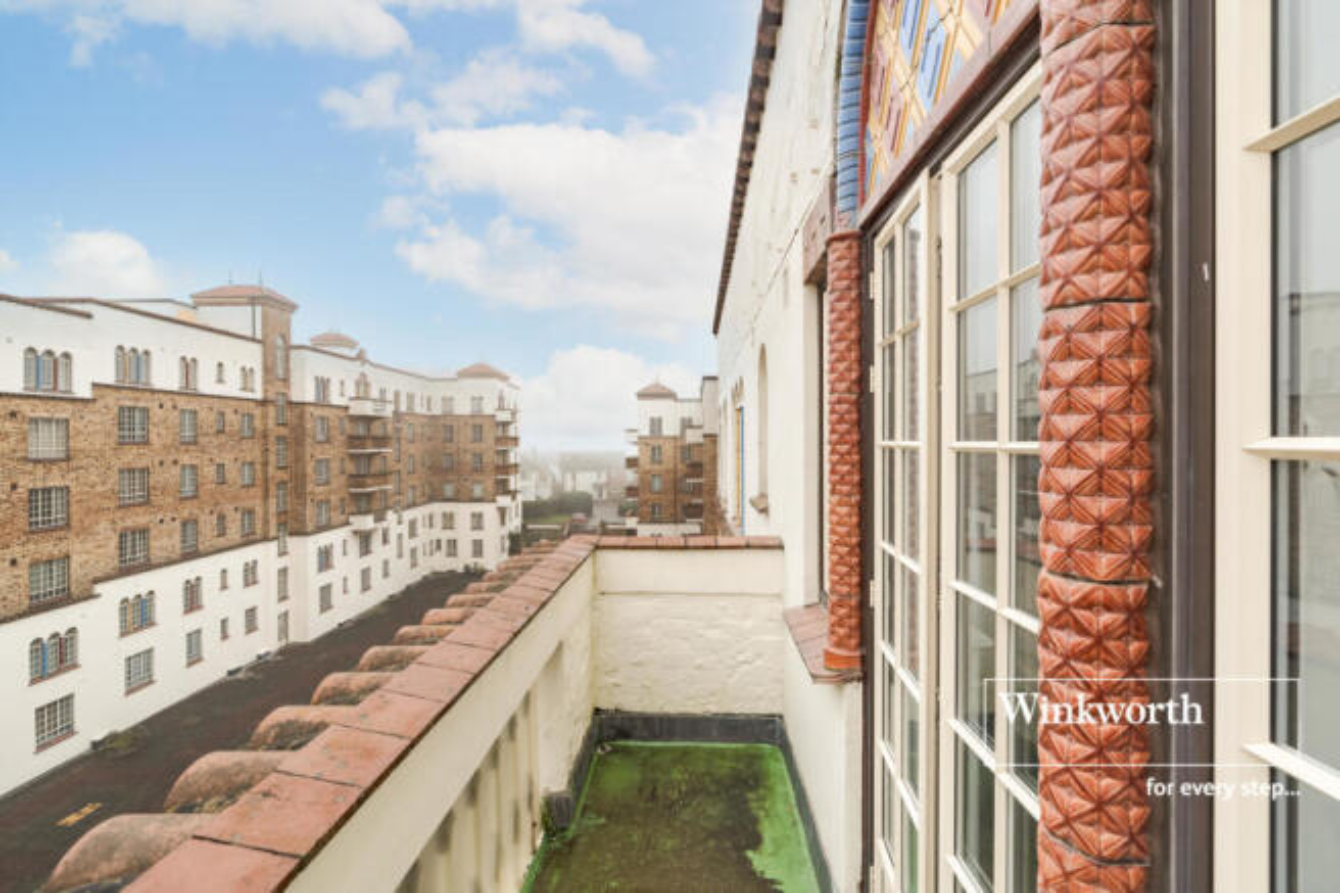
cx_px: 670
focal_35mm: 16
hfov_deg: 96.8
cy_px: 446
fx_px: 595
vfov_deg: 73.7
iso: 400
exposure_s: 1/1250
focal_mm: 16
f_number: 8
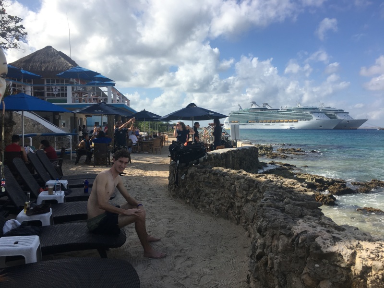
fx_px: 322
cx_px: 192
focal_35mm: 29
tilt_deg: -2.5
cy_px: 144
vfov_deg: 48.2
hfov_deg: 61.7
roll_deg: +0.1
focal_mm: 4.15
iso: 25
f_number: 2.2
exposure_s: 1/1748
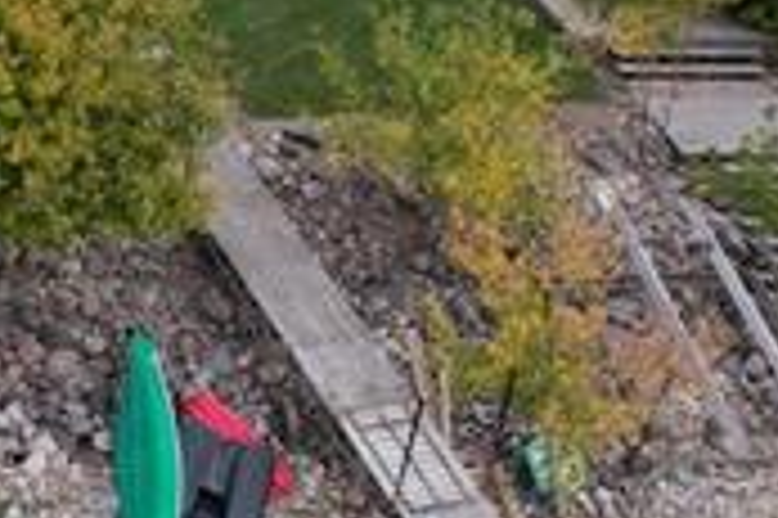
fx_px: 2807
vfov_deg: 10.1
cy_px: -356
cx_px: -688
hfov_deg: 13.8
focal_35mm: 130
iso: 140
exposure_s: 1/1000
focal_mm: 8.38
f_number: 2.8
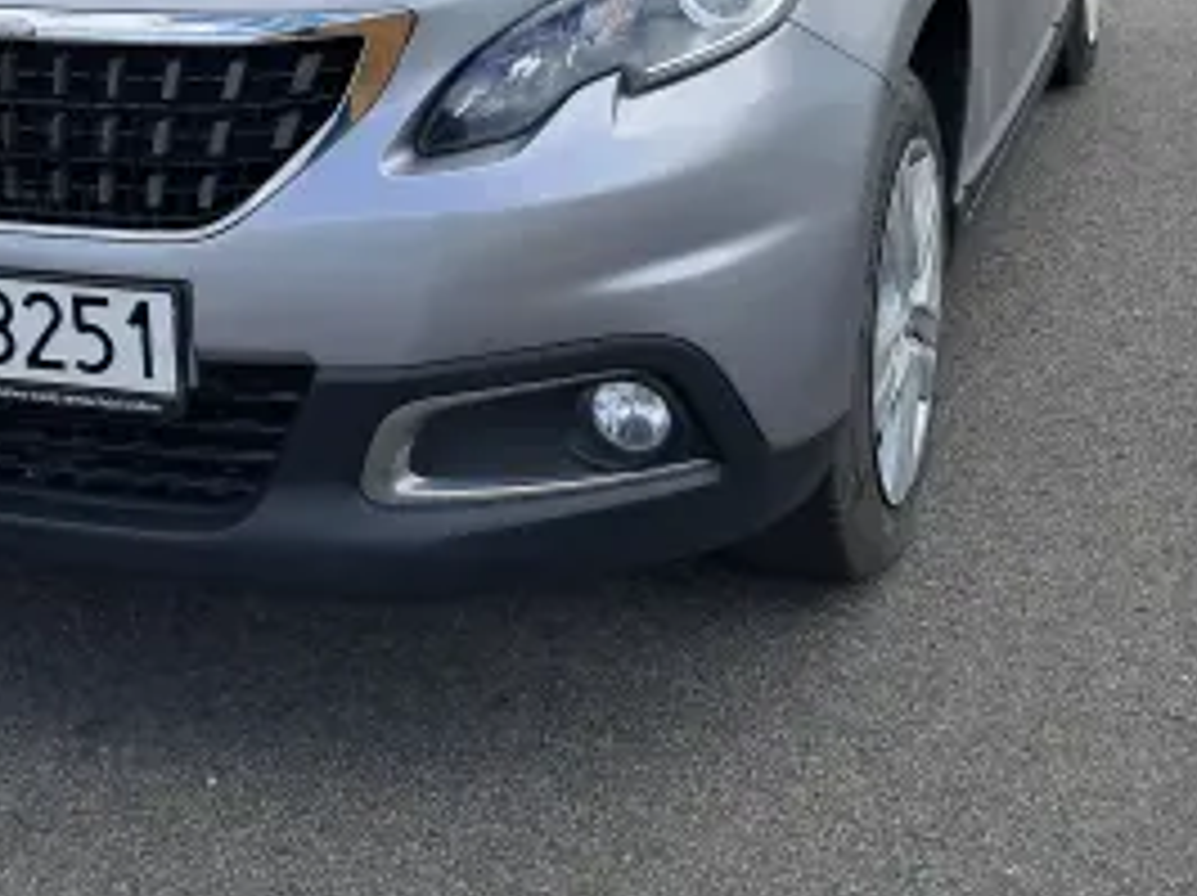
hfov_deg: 29.6
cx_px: 396
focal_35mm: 65
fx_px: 2246
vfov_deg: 22.1
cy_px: 104
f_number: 1.8
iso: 50
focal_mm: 4
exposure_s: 1/488
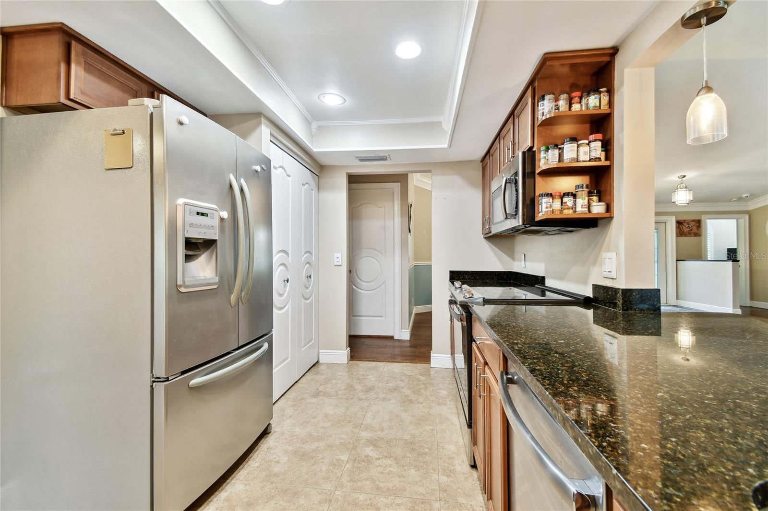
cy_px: 256
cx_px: 384
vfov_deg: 77.3
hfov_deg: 100.4
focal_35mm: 15
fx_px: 320
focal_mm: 10
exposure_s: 1/6
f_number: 7.1
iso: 100
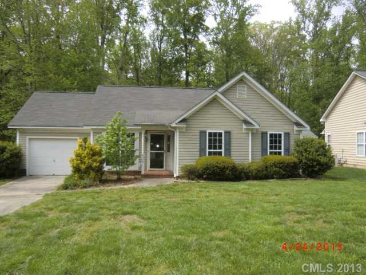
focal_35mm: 24
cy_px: 138
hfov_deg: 71.6
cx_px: 183
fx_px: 254
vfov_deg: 56.8
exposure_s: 1/400
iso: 64
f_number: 3.2
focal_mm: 4.3
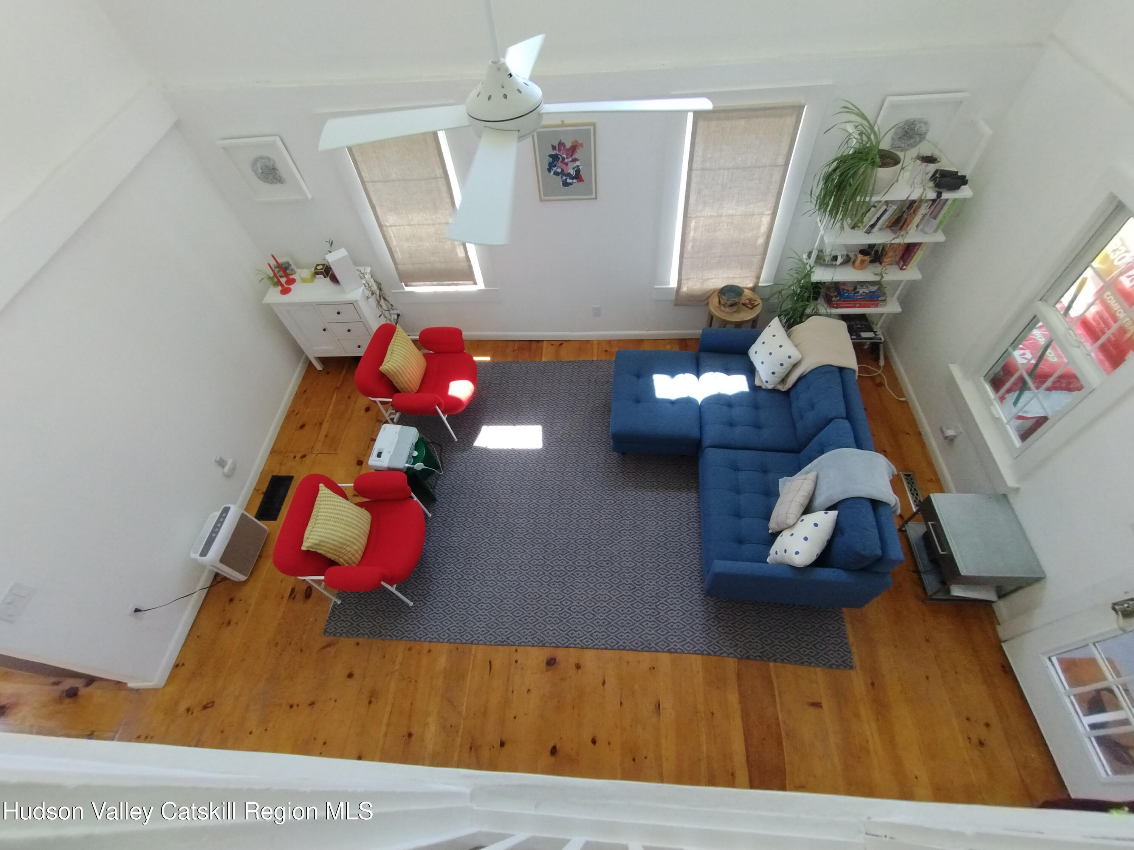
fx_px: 524
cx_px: 567
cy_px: 425
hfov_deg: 94.5
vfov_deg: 78.1
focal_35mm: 16
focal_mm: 1.66
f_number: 2.2
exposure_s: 1/30
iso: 153
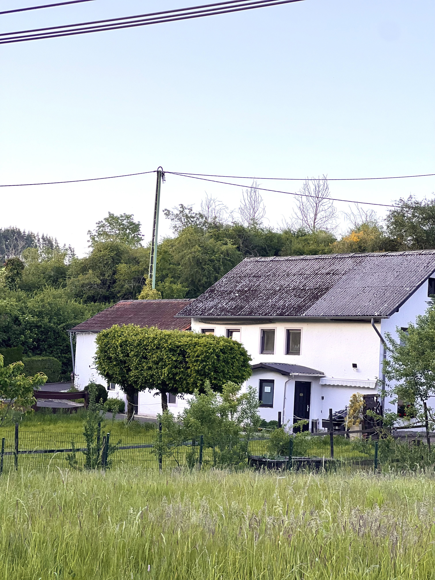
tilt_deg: +6.1
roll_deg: -3.6
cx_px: 218
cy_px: 290
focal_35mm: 77
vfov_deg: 25.3
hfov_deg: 19.1
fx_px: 1290
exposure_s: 1/121
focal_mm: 9
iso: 25
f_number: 2.8
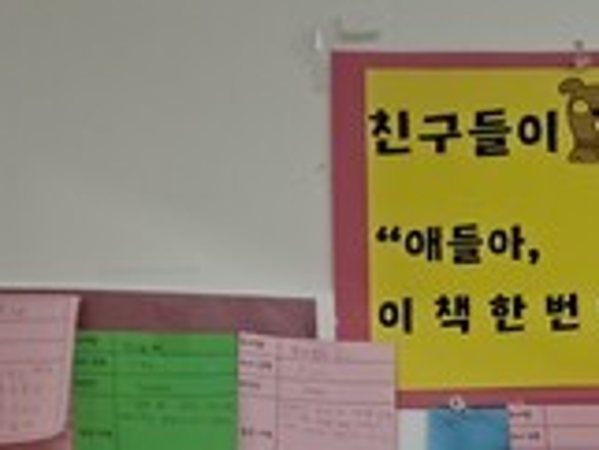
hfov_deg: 17.7
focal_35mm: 93
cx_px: 1019
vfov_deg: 14.2
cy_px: 792
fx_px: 1610
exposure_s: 1/50
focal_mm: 4.6
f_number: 2
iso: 80
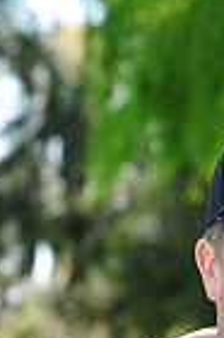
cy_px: 398
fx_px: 3873
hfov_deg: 3.3
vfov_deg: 5.0
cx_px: 409
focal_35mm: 414
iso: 200
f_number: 7.1
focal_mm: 100
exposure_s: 1/160
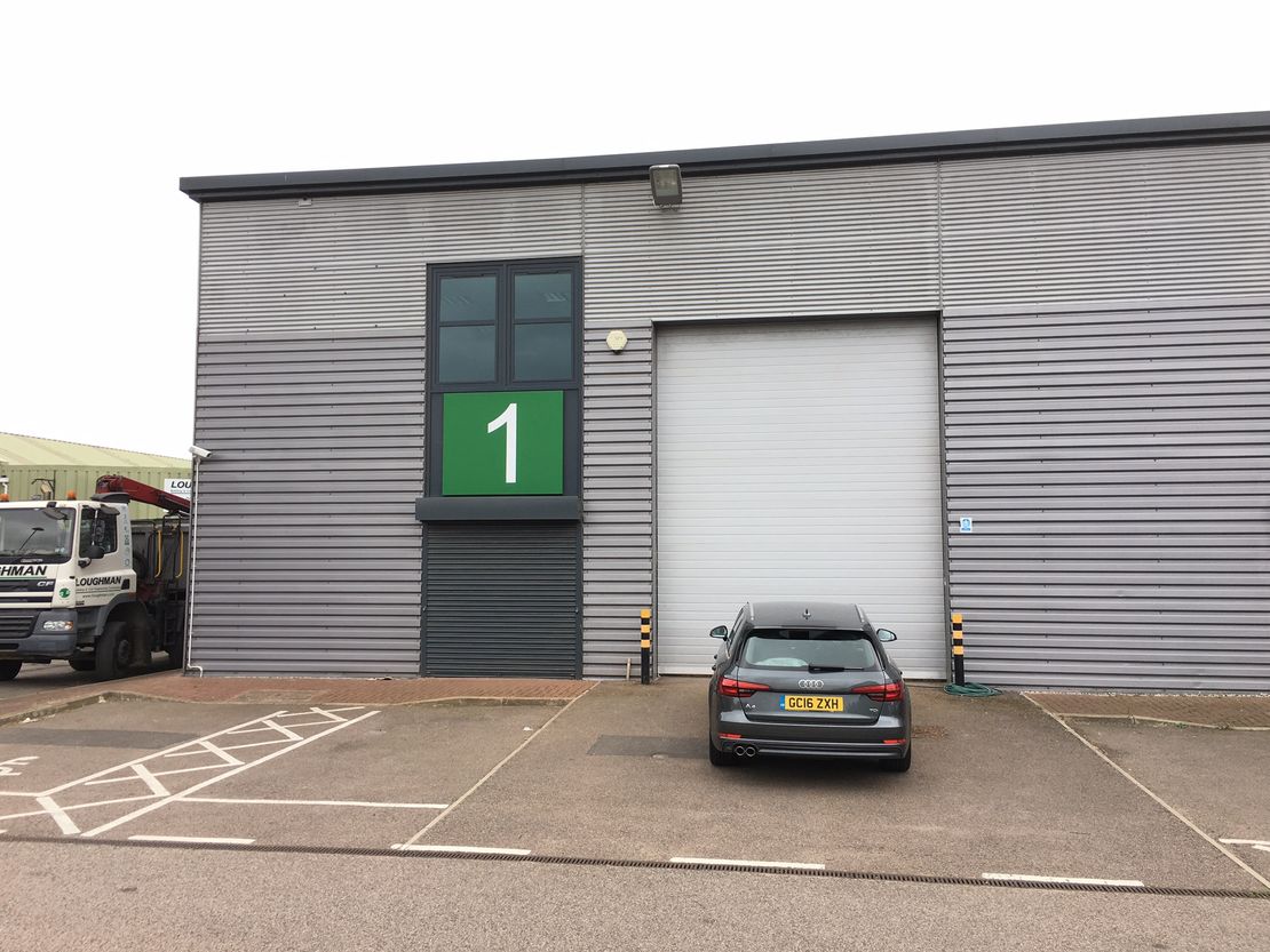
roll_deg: +0.0
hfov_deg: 61.6
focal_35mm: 29
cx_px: 635
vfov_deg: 48.2
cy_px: 476
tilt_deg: +5.5
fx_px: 1064
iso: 25
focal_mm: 4.15
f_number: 2.2
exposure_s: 1/133
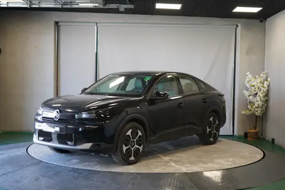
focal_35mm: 50
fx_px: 396
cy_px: 95
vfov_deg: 27.0
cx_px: 142
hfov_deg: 39.6
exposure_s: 1/160
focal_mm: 50
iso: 1600
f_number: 4.5
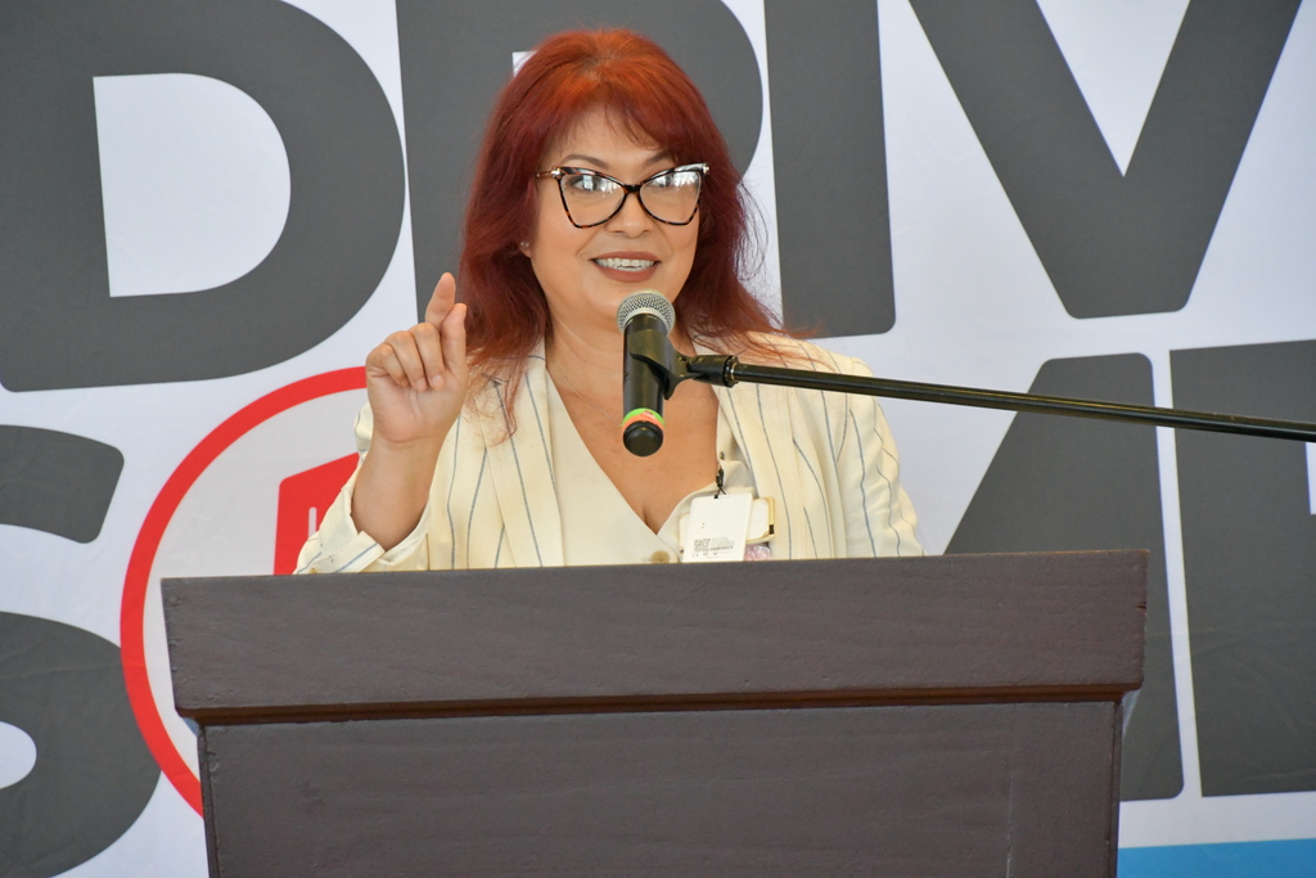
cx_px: 658
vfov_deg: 6.3
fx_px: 7933
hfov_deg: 9.5
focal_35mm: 217
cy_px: 439
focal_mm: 145
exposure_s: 1/800
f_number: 7.1
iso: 6400
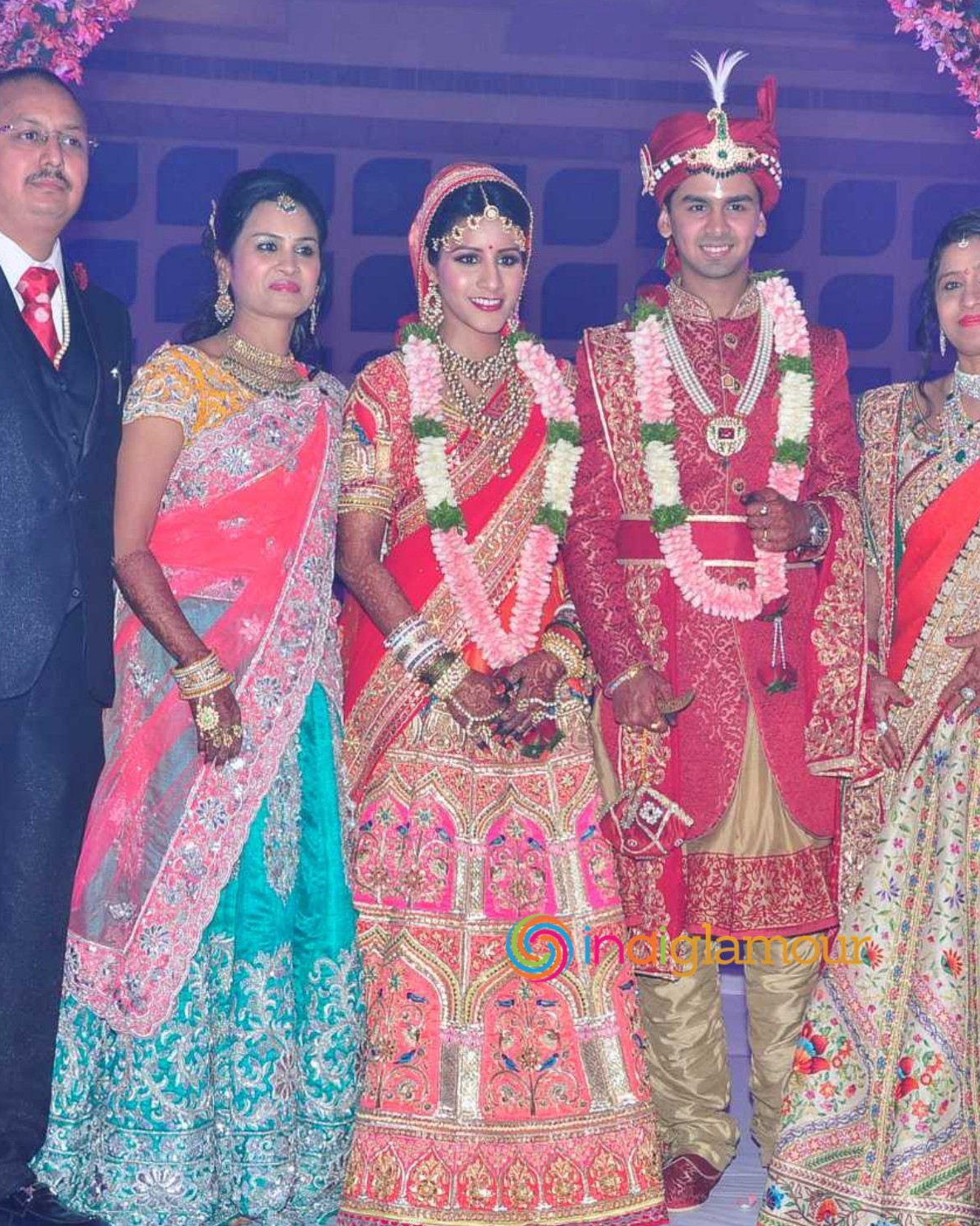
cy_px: 618
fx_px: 2647
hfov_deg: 20.9
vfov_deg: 26.1
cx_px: 688
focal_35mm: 73
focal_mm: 34
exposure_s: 1/125
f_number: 7.1
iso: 400
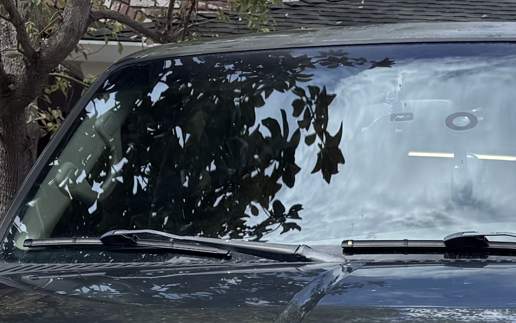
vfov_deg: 11.2
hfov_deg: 19.2
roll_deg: -3.7
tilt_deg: -8.6
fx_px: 1519
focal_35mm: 108
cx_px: 349
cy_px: 606
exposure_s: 1/2506
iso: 80
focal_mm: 6.76
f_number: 1.78
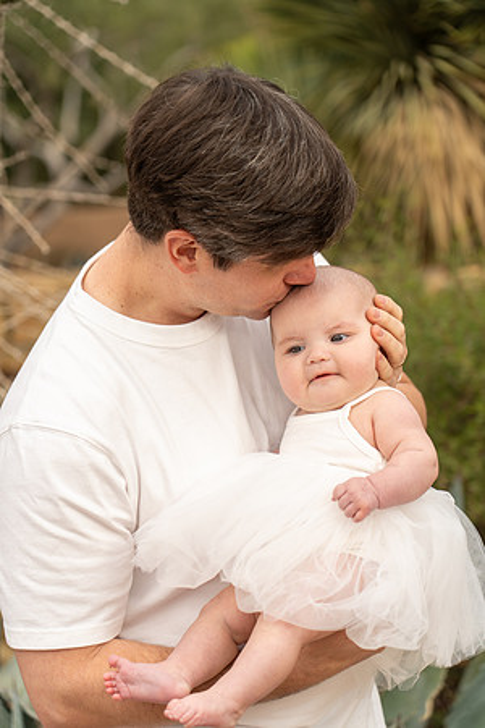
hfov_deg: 13.3
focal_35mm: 103
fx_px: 2081
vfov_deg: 19.8
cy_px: 364
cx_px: 242
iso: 100
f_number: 4
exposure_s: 1/200
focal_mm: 103
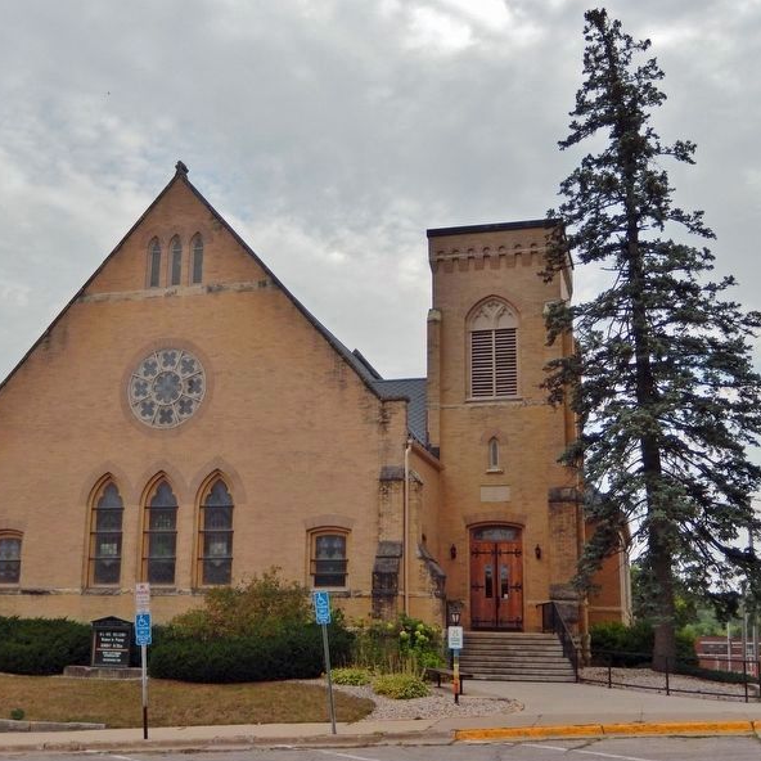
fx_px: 1070
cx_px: 316
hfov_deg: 39.1
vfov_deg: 39.2
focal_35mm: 43
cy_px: 384
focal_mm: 6.5
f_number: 4
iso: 125
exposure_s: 1/400
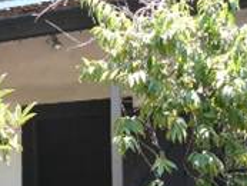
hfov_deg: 18.8
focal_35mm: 100
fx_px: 714
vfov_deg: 14.5
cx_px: -34
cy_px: 206
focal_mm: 6
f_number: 2.8
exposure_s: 1/125
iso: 100
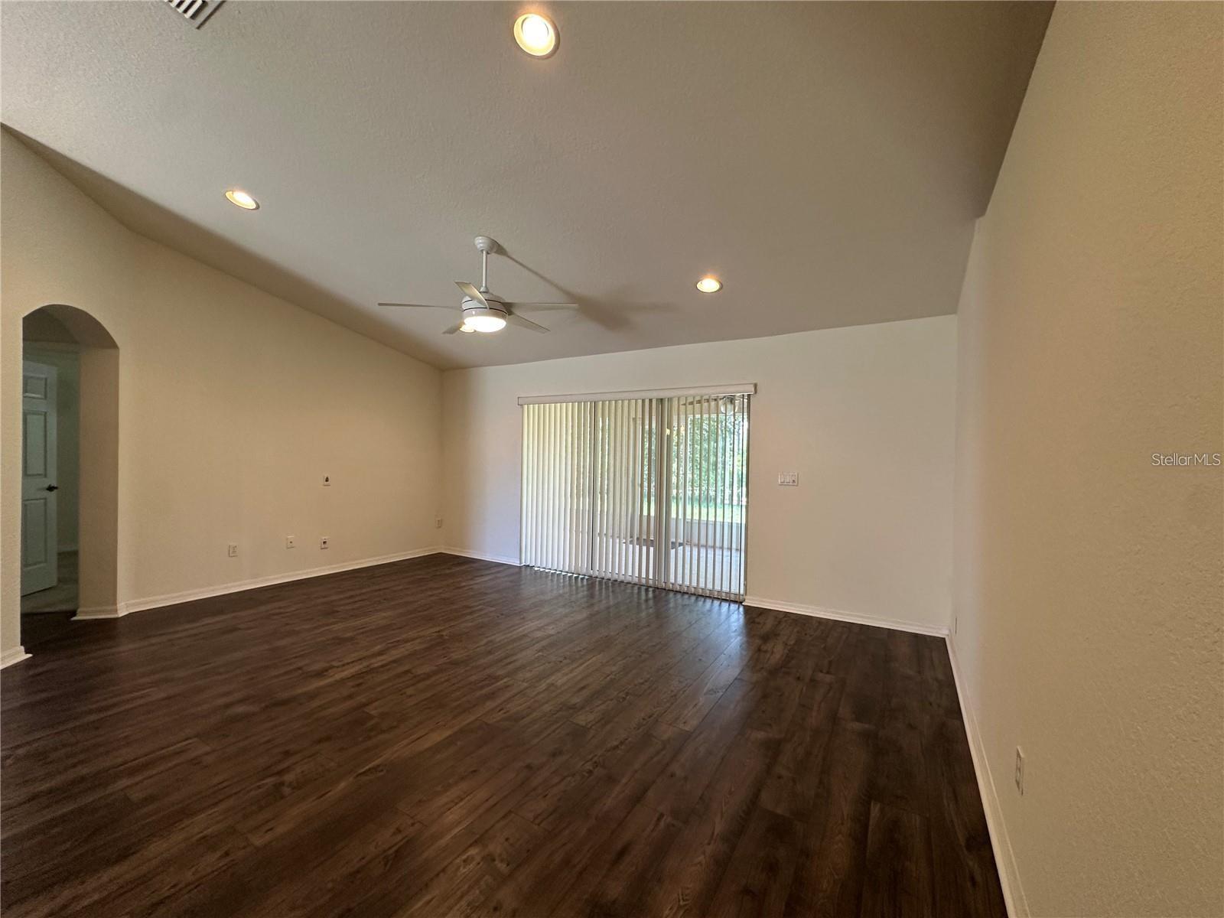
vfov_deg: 85.7
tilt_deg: +0.4
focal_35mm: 14
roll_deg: -1.4
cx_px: 612
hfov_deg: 102.1
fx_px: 495
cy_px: 459
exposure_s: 1/120
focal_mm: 2.22
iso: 200
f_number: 2.2
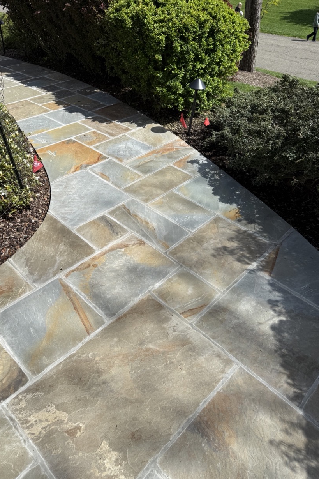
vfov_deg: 69.4
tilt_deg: -41.2
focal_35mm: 26
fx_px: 346
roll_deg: -1.5
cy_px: 232
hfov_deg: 49.5
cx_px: 145
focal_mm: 6.76
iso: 80
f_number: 1.78
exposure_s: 1/5319
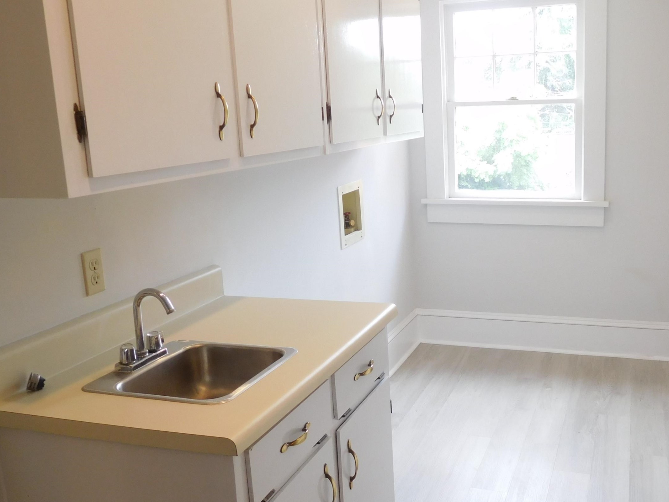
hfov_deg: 51.1
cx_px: 394
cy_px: 266
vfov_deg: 39.6
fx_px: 696
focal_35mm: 36
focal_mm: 4.5
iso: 140
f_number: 3.4
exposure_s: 1/30
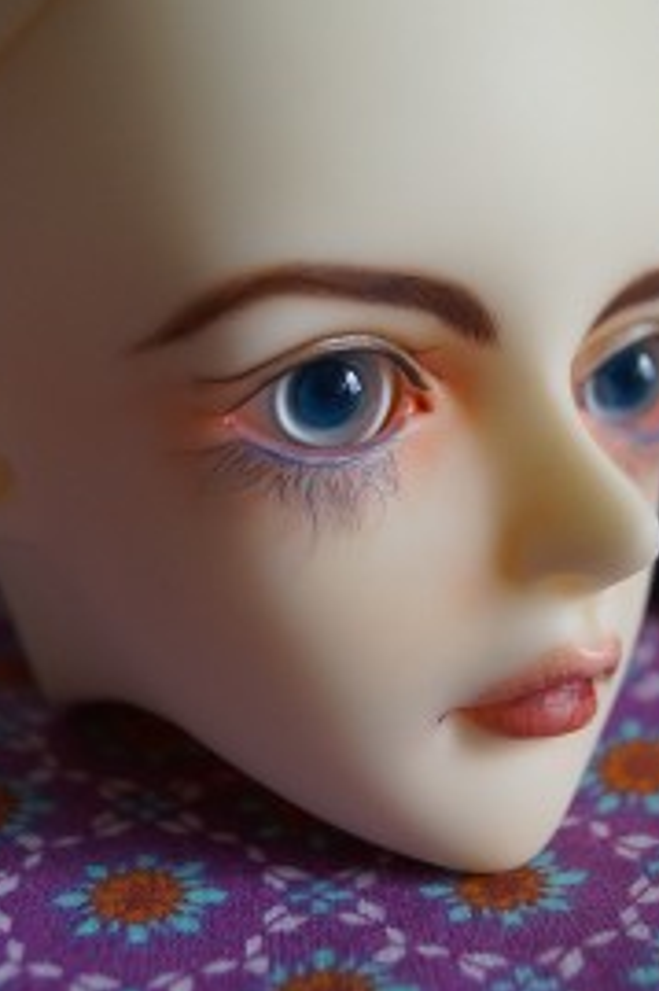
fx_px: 2062
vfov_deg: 26.9
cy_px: 383
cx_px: 361
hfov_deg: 18.2
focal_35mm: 75
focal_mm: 28
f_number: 4.5
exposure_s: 1/160
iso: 800
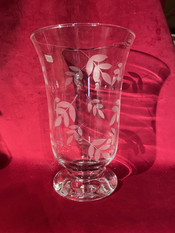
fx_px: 175
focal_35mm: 26
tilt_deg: -7.1
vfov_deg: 67.3
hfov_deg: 53.1
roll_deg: -1.1
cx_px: 88
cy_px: 116
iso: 400
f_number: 1.6
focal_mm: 4.2
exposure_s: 1/33
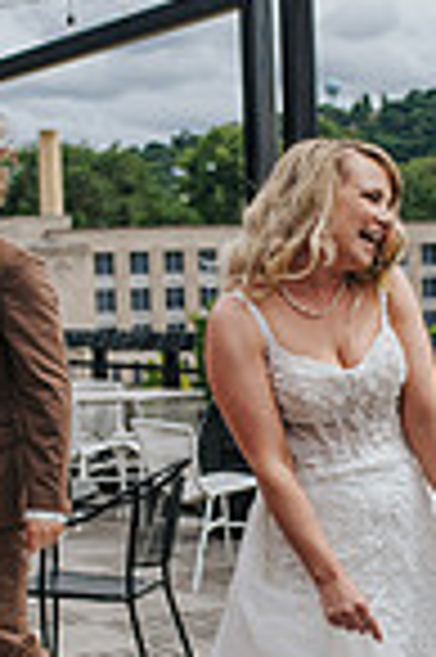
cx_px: 281
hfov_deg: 12.6
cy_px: 468
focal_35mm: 108
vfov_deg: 18.9
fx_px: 1967
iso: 100
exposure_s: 1/1250
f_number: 3.5
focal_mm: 35
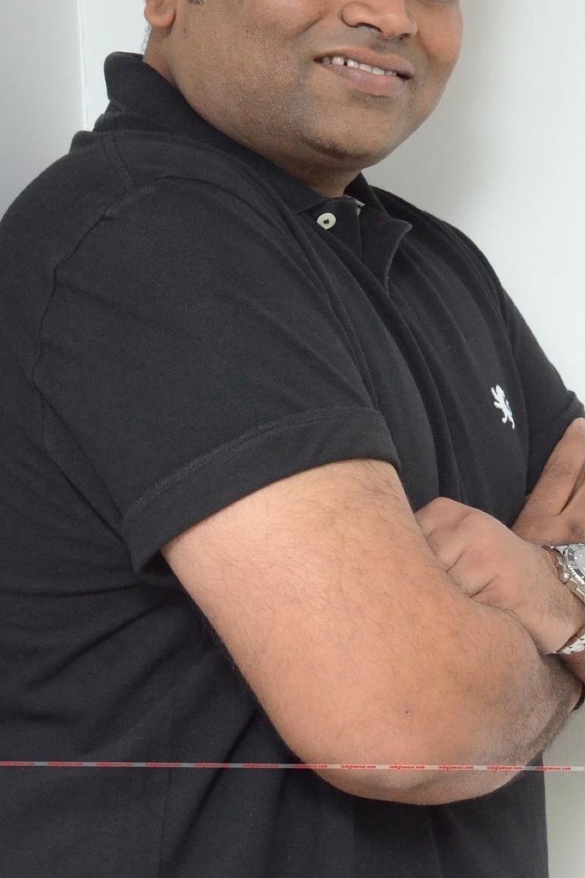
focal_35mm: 166
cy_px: 316
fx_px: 4038
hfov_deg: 8.3
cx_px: 358
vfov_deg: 12.4
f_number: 8
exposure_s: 1/125
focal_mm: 75
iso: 5000
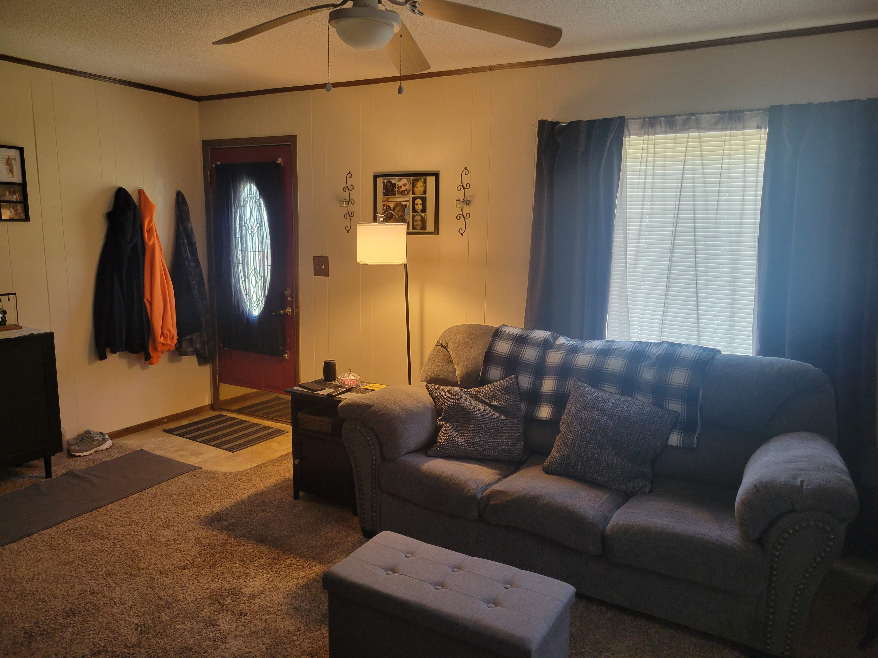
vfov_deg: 53.1
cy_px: 329
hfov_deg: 67.3
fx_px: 659
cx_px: 439
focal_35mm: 26
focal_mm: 5.4
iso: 200
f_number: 1.8
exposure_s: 1/60
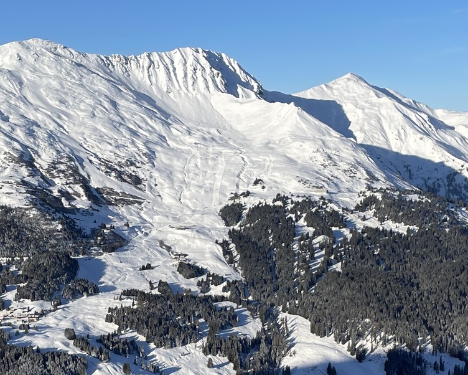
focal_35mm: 81
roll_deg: -0.2
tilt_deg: -9.6
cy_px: 367
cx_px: 180
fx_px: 1122
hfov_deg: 23.5
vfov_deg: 18.5
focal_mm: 4.2
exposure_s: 1/4132
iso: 32
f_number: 1.6
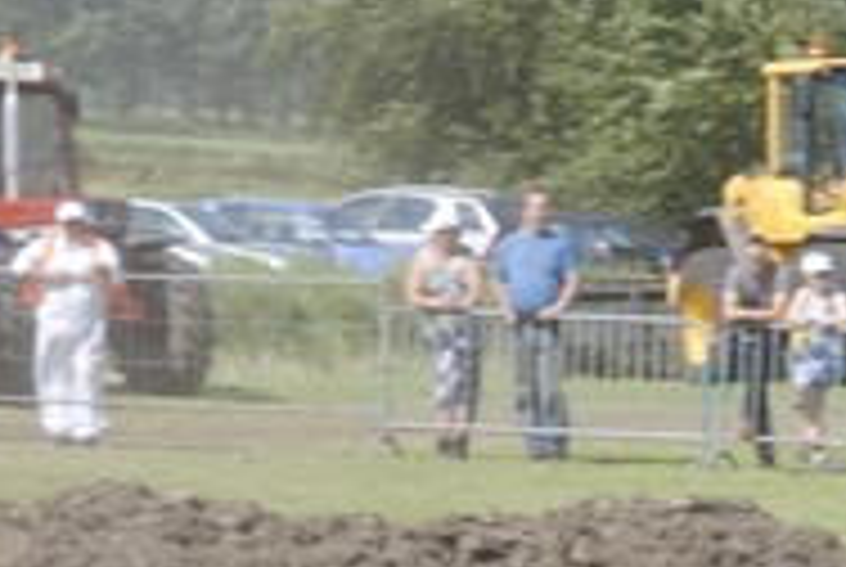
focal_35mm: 459
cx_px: 990
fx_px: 10803
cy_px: 922
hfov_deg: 4.5
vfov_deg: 3.0
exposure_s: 1/640
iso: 200
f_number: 5.3
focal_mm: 90
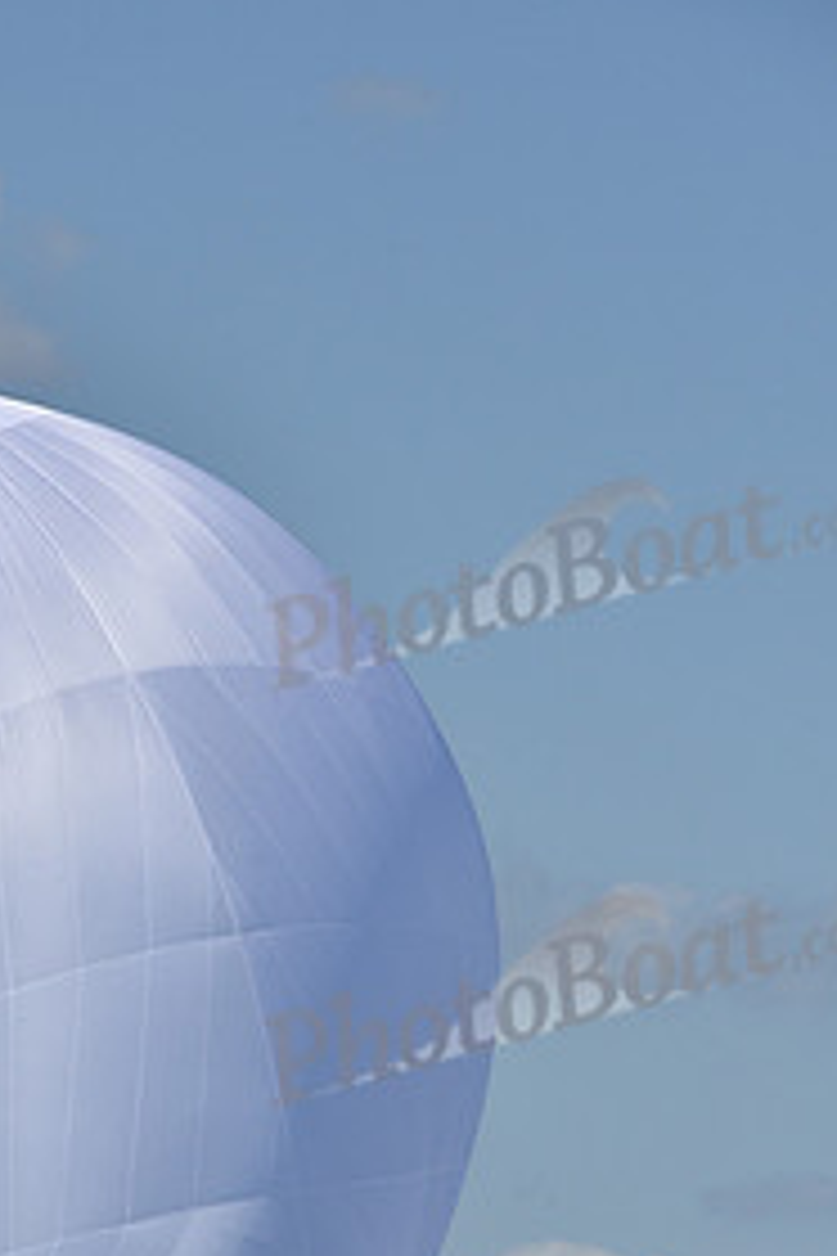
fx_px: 10880
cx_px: 34
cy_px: 1288
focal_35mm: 312
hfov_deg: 4.4
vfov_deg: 6.6
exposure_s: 1/1250
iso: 320
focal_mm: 150
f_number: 11
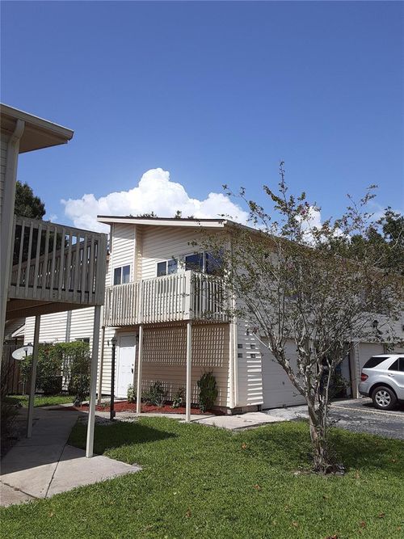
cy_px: 270
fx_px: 420
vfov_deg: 65.3
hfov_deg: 51.3
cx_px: 202
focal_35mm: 27
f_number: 1.9
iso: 40
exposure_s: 1/2347
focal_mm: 2.91
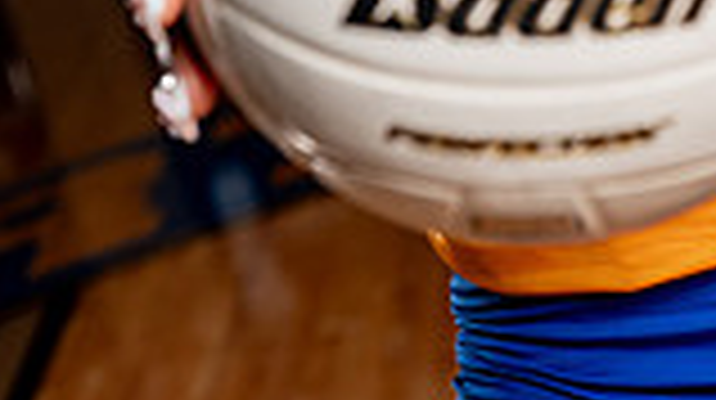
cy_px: -548
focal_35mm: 199
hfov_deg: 10.8
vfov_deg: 5.8
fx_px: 3774
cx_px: 599
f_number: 5.6
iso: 200
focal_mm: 67
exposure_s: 1/250
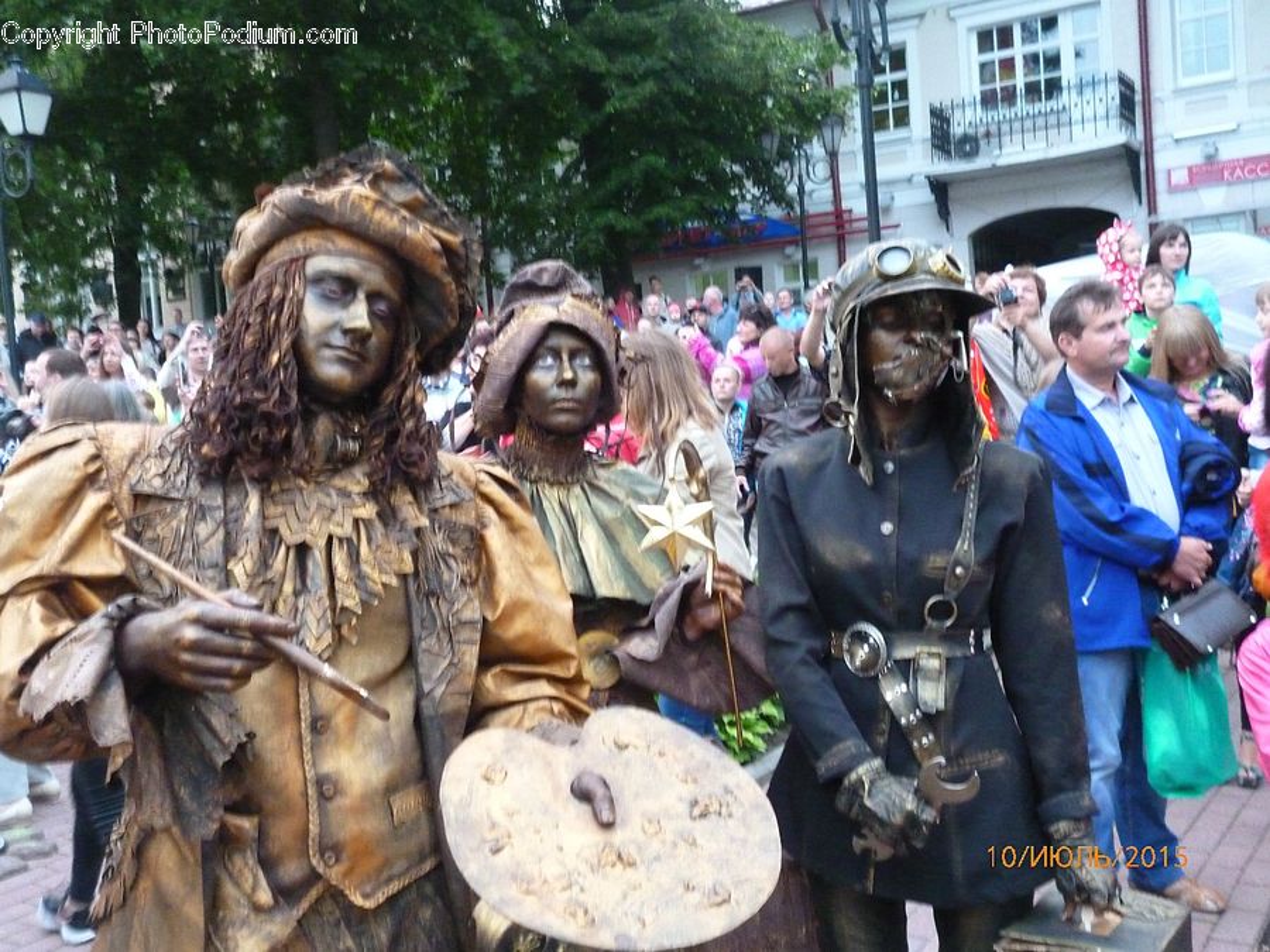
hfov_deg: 51.4
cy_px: 476
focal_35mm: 36
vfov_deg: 39.7
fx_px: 1321
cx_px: 635
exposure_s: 1/25
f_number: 3.5
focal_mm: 6.4
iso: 800
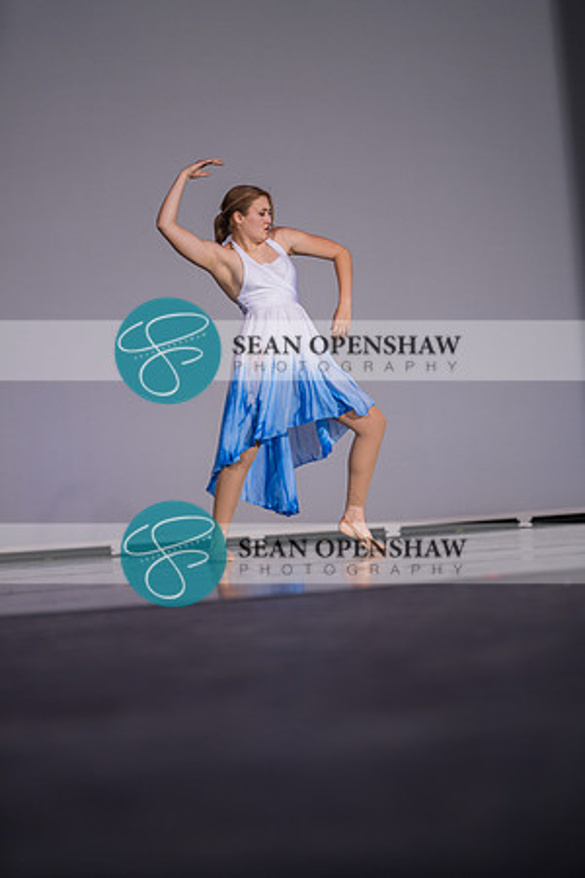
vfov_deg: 28.8
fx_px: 1706
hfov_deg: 19.5
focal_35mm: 70
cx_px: 292
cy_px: 439
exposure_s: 1/500
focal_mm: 70
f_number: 2.8
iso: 400
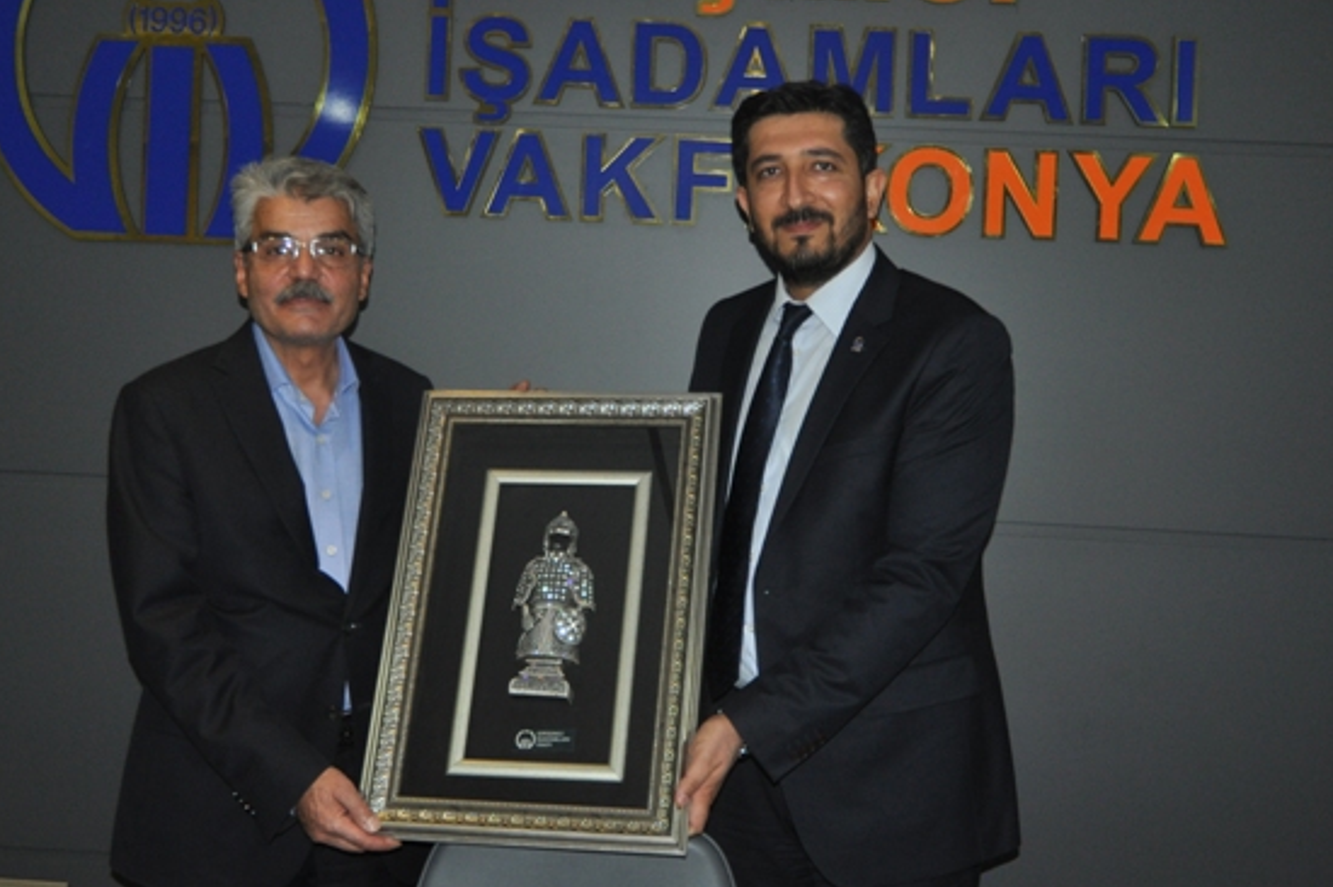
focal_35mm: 51
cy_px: 387
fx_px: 1872
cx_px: 630
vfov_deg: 26.6
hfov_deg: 39.2
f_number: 3.8
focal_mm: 29
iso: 800
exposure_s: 1/60
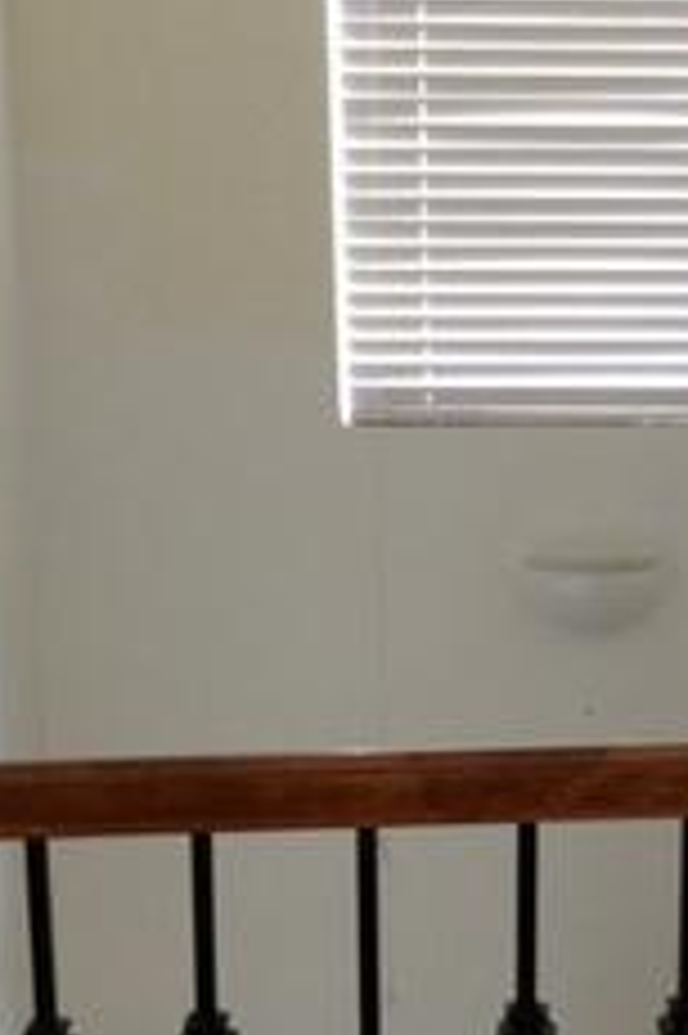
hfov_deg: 16.1
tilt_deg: -15.1
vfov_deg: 24.1
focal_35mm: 84
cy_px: 644
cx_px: 535
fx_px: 2411
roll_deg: -0.4
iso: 100
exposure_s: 1/10
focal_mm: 4.15
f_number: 2.2
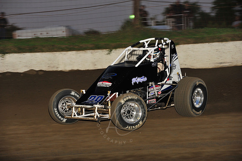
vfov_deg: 9.5
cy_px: 80
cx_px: 121
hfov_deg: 14.2
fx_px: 974
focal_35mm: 145
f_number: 7.1
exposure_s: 1/320
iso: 800
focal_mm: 145
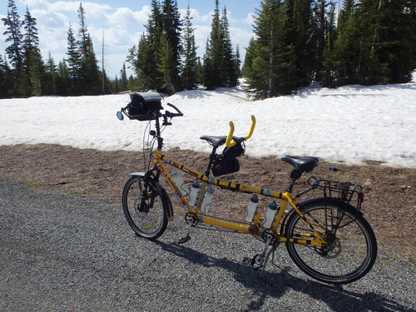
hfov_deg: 63.4
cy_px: 156
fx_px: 336
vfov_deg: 49.7
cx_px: 208
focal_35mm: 28
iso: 125
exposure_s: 1/200
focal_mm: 5
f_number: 11
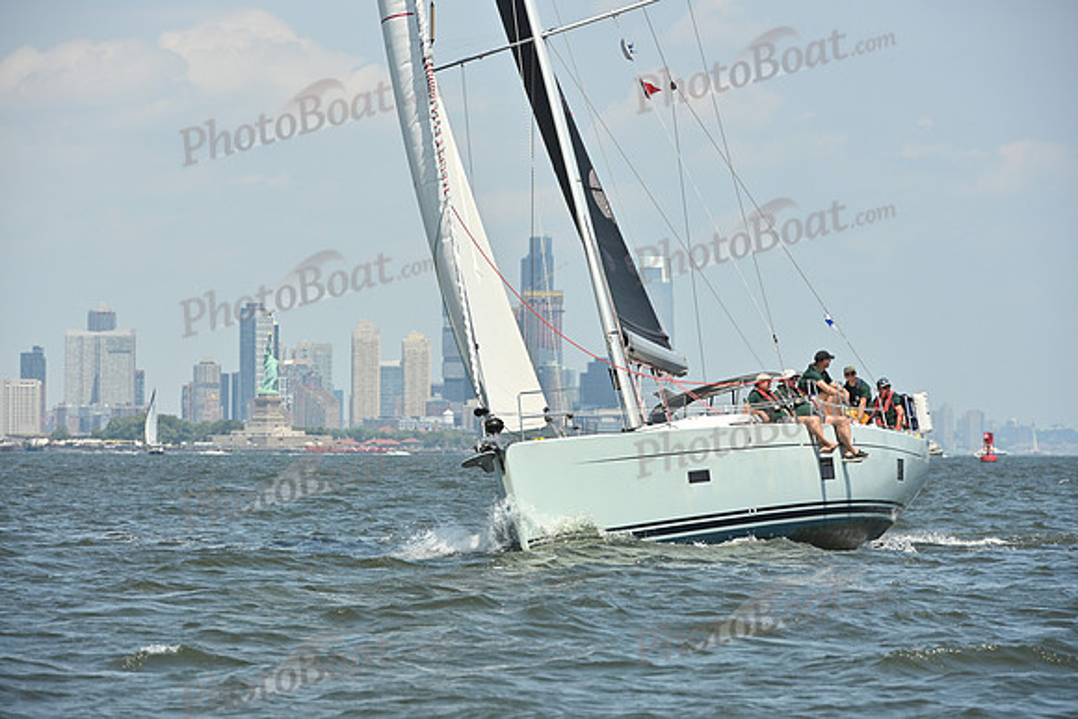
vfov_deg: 6.9
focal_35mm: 200
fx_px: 5990
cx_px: 539
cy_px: 360
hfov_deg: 10.3
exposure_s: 1/1250
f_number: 9
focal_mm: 200
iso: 320
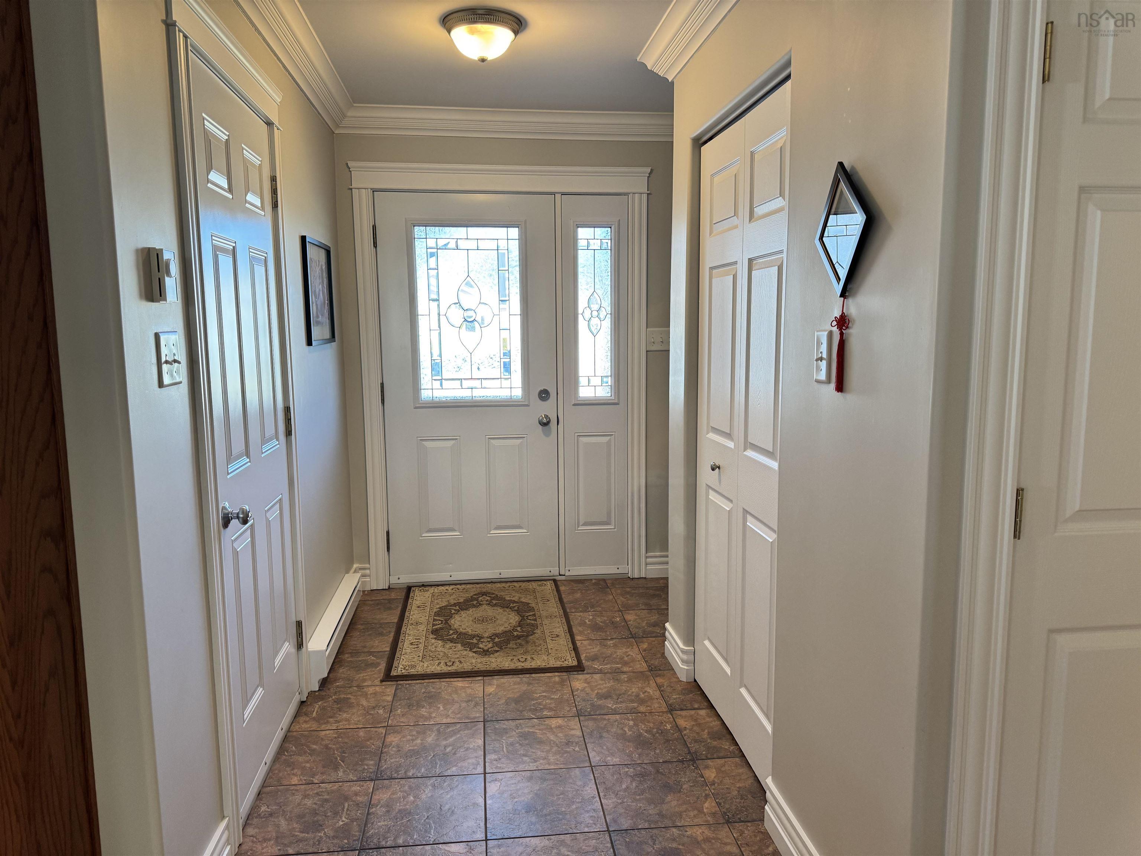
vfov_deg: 56.8
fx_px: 791
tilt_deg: -7.4
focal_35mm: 24
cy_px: 428
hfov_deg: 71.6
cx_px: 570
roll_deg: +0.4
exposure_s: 1/120
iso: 160
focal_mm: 6.76
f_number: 1.78
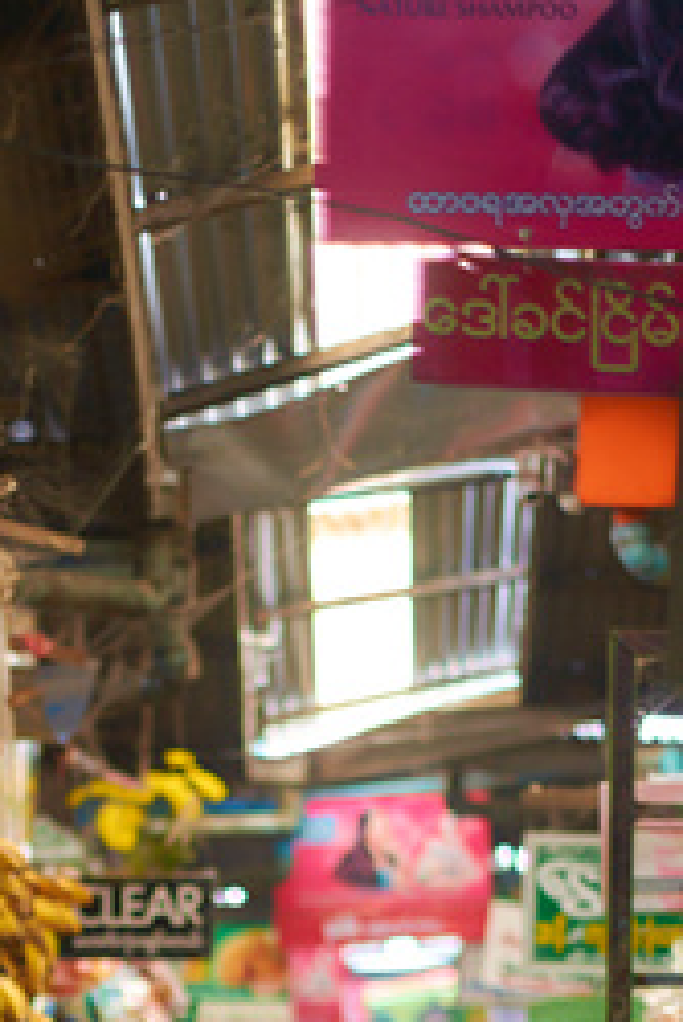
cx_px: 133
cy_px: 1325
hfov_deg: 9.8
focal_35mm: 140
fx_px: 3978
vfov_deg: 14.1
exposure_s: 1/45
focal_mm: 50
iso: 200
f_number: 1.4
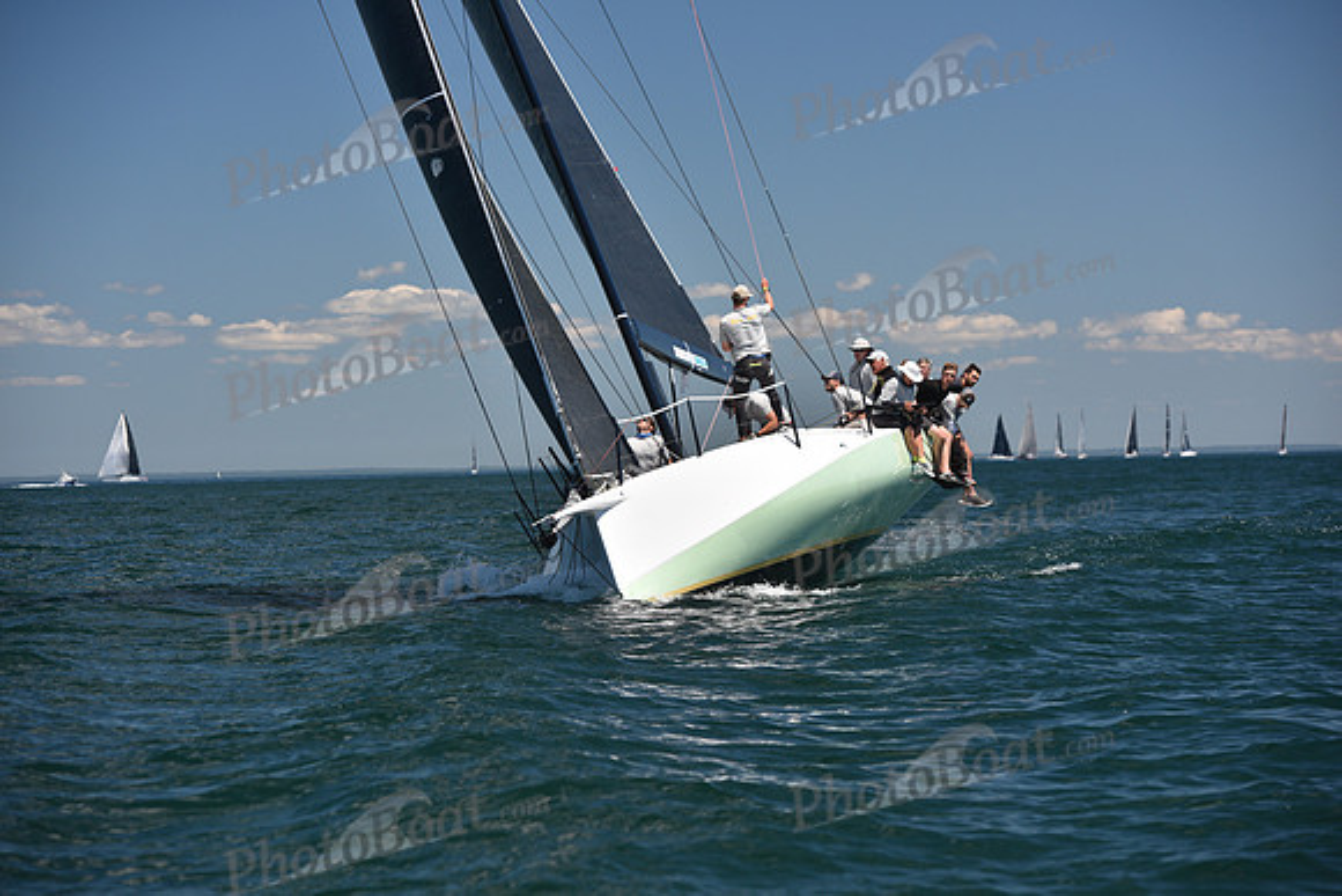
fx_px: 4549
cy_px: 448
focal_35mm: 122
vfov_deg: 11.2
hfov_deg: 16.8
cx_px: 671
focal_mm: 122
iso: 250
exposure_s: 1/800
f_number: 5
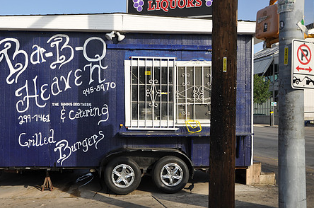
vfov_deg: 26.4
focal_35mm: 51
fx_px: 444
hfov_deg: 38.6
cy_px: 100
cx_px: 110
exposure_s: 1/160
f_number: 6.3
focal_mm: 26
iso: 200
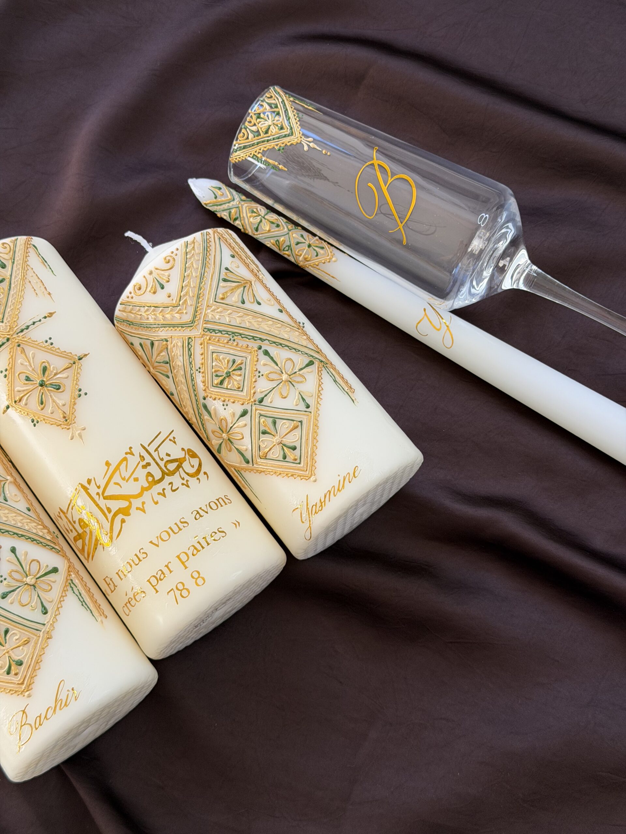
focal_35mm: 48
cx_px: 313
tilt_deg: -75.5
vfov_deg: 39.7
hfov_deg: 30.3
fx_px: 1157
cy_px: 417
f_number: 1.78
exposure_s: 1/396
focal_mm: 6.76
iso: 64
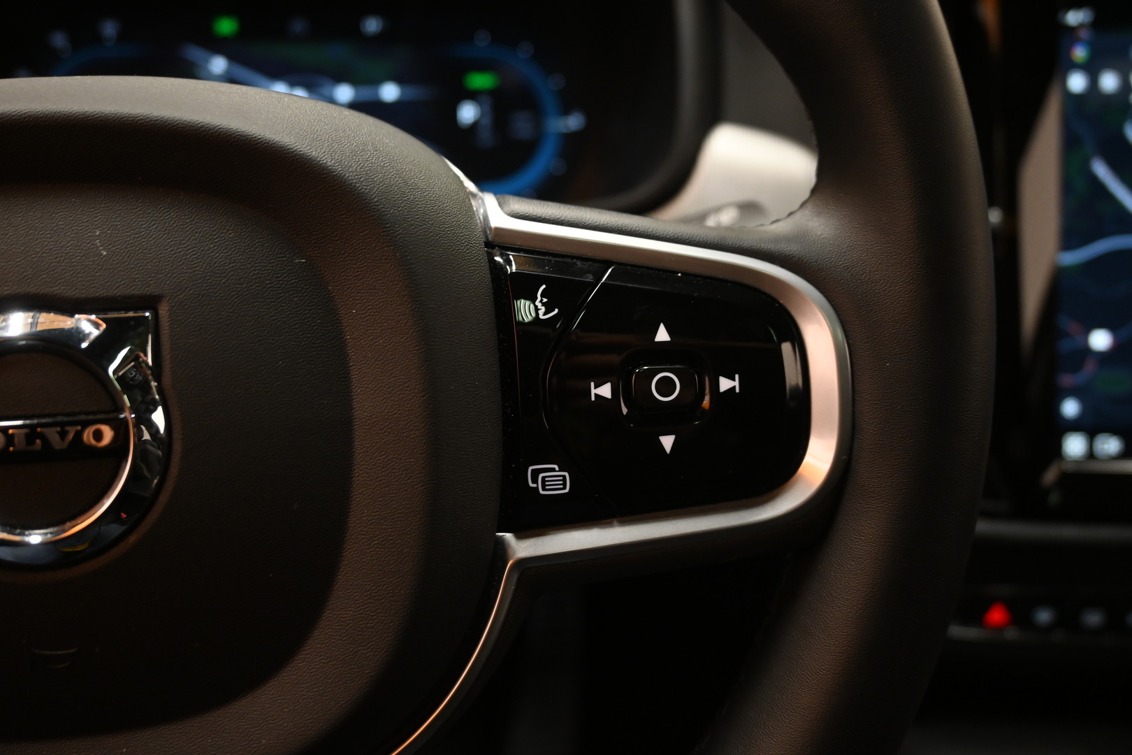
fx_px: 990
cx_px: 566
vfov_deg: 41.7
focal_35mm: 32
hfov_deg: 59.5
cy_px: 378
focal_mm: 21
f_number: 4
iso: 1100
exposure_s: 1/30
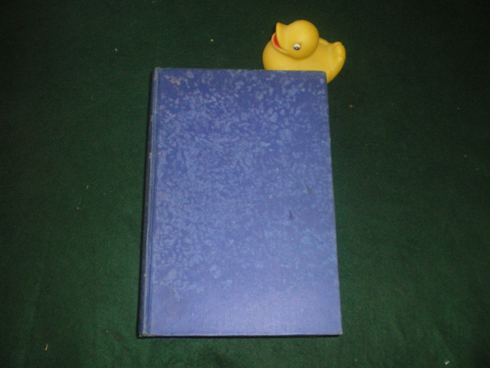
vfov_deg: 37.7
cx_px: 245
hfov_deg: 49.0
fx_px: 538
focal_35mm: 38
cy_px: 184
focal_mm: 6.3
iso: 400
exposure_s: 1/50
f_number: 3.1
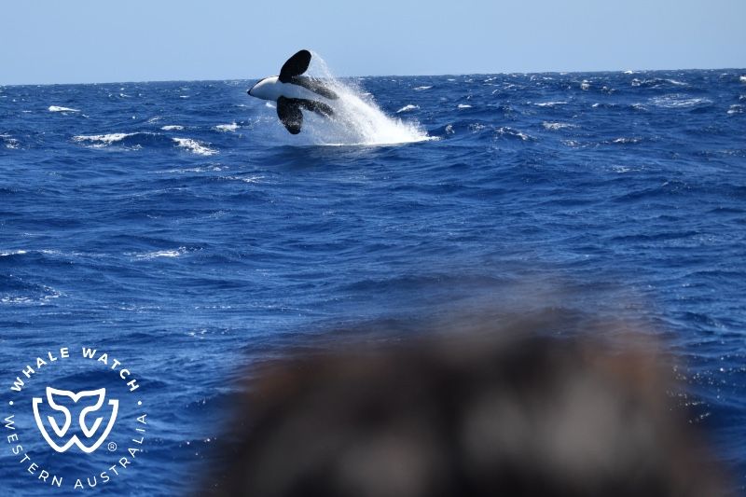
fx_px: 2030
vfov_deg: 14.0
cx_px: 373
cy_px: 248
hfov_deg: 20.8
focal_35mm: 98
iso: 560
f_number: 4.8
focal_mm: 98
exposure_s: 1/8000
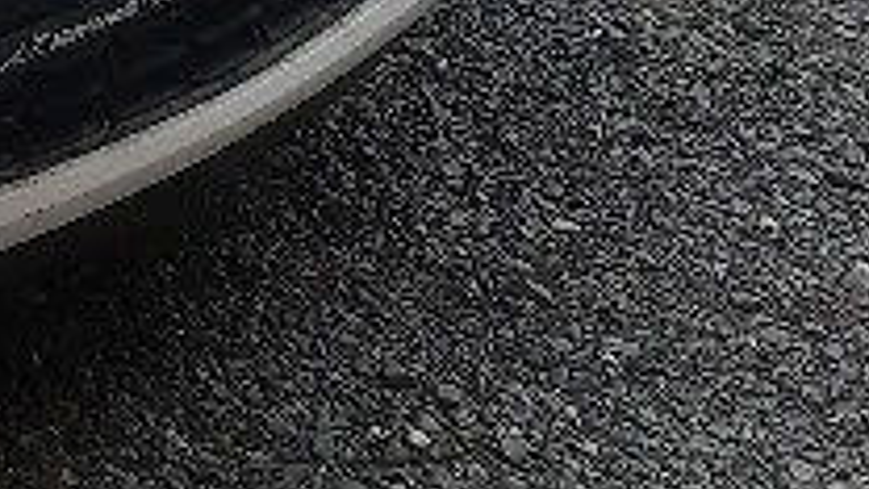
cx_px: -472
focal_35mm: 131
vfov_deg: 8.5
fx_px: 3019
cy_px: -648
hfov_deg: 15.1
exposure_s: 1/50
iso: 40
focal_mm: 4.6
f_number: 2
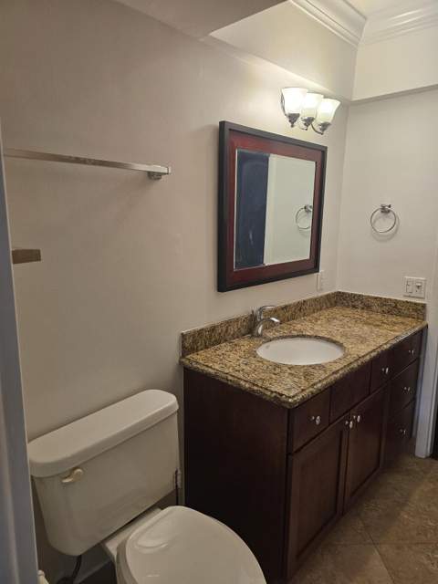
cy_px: 292
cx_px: 219
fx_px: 388
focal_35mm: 23
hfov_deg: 58.9
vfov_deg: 73.9
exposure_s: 1/120
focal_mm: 6.3
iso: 200
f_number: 1.7
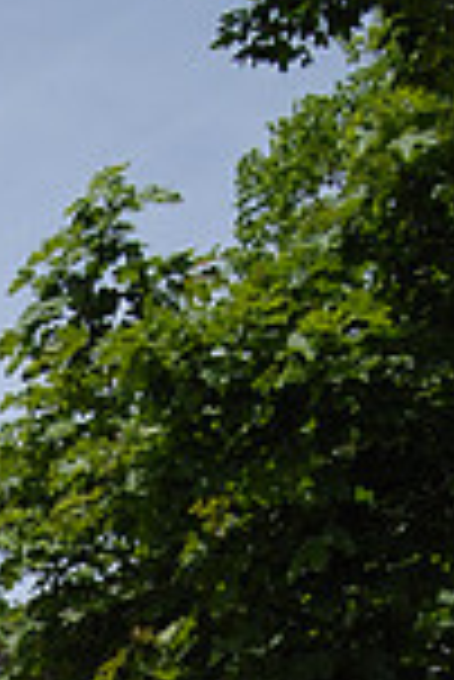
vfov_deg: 14.1
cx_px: -130
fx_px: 2509
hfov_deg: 10.1
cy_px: 1126
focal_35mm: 133
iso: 400
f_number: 10
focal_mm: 23
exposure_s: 1/800
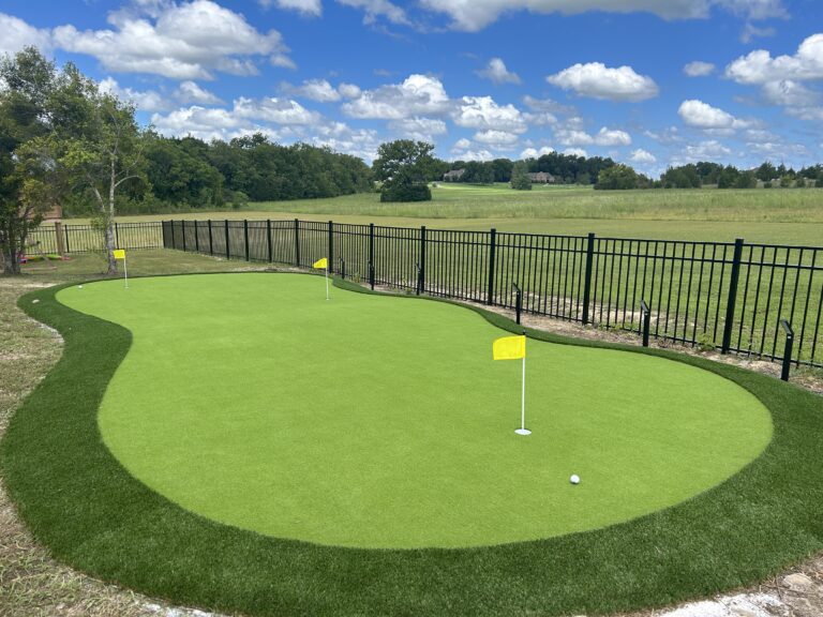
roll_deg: +0.6
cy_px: 308
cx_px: 412
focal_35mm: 26
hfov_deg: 67.3
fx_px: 618
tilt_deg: -12.2
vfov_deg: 53.1
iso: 50
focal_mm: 5.7
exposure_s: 1/2915
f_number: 1.5
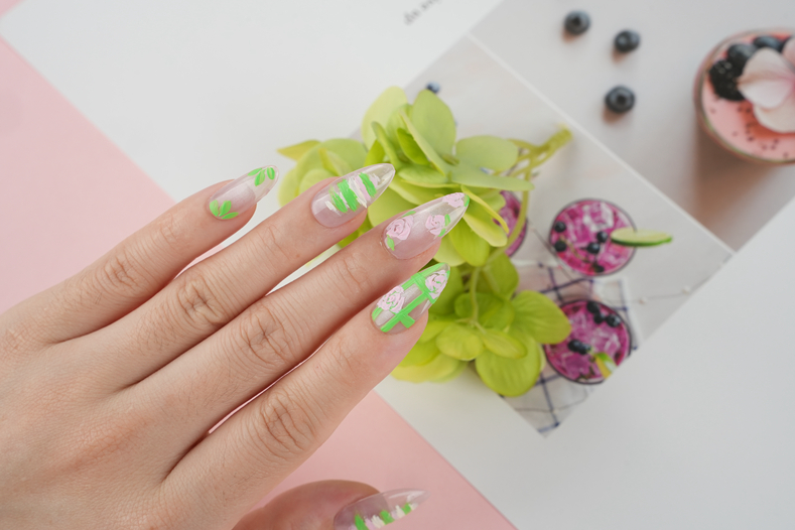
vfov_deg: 19.2
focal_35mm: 71
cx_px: 401
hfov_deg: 28.5
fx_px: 1568
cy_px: 264
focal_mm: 70
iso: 800
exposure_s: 1/125
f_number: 13
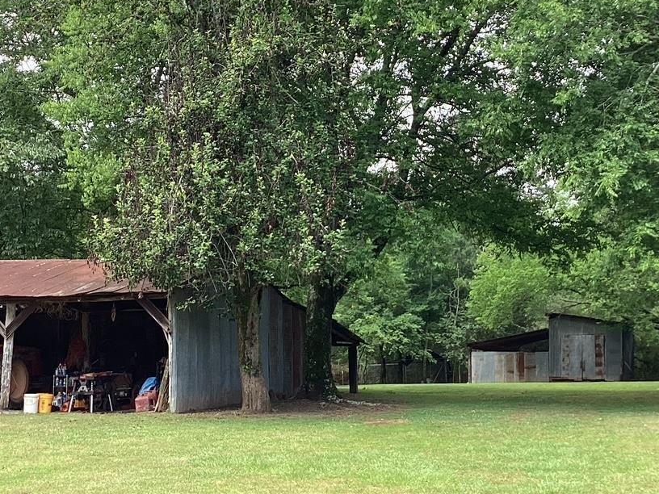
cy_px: 252
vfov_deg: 23.7
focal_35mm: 62
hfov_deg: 31.1
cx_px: 388
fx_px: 1180
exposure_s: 1/283
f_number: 2.4
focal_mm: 3.3
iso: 25
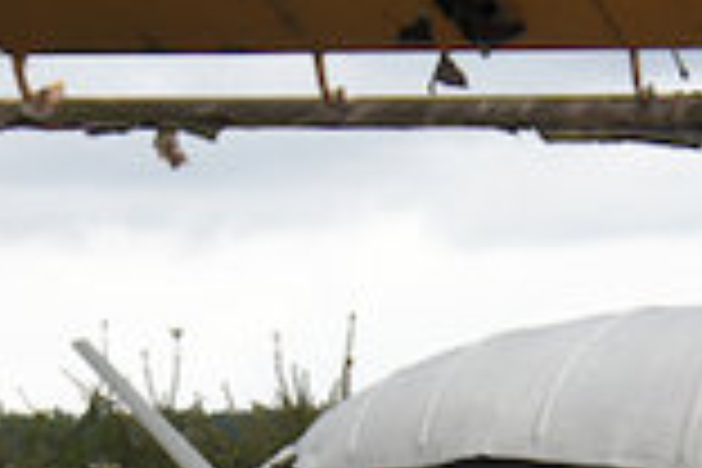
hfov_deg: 8.7
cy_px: 972
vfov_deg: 5.7
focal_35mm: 236
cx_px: 194
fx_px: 4607
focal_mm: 35
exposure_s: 1/125
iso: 200
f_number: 5.6
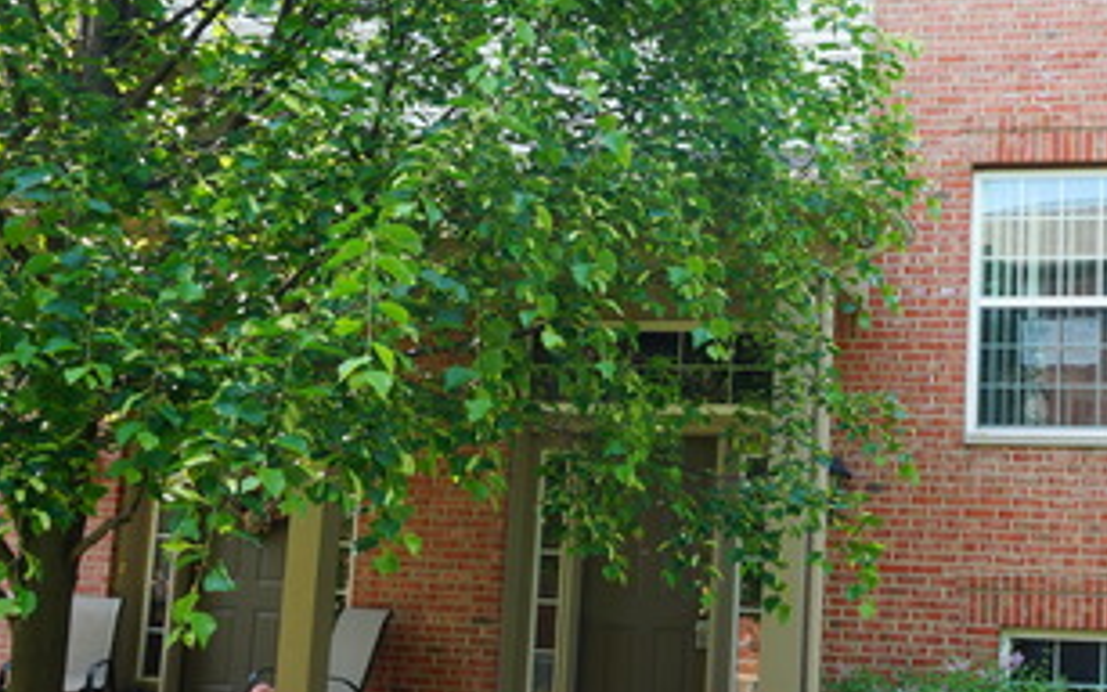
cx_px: 883
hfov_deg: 38.1
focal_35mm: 51
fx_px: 1539
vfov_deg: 25.3
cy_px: 391
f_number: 6.3
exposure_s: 1/80
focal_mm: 16
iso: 200
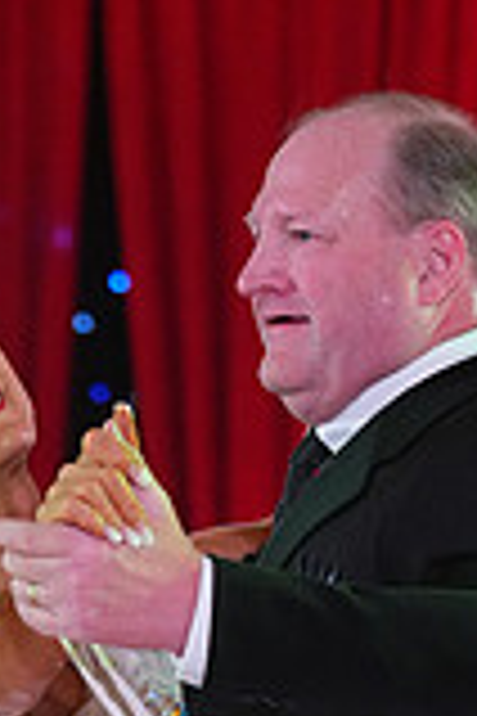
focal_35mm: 422
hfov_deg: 3.3
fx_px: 8387
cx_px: 295
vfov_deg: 4.8
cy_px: 1229
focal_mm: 116
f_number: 4.5
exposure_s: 1/250
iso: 2500
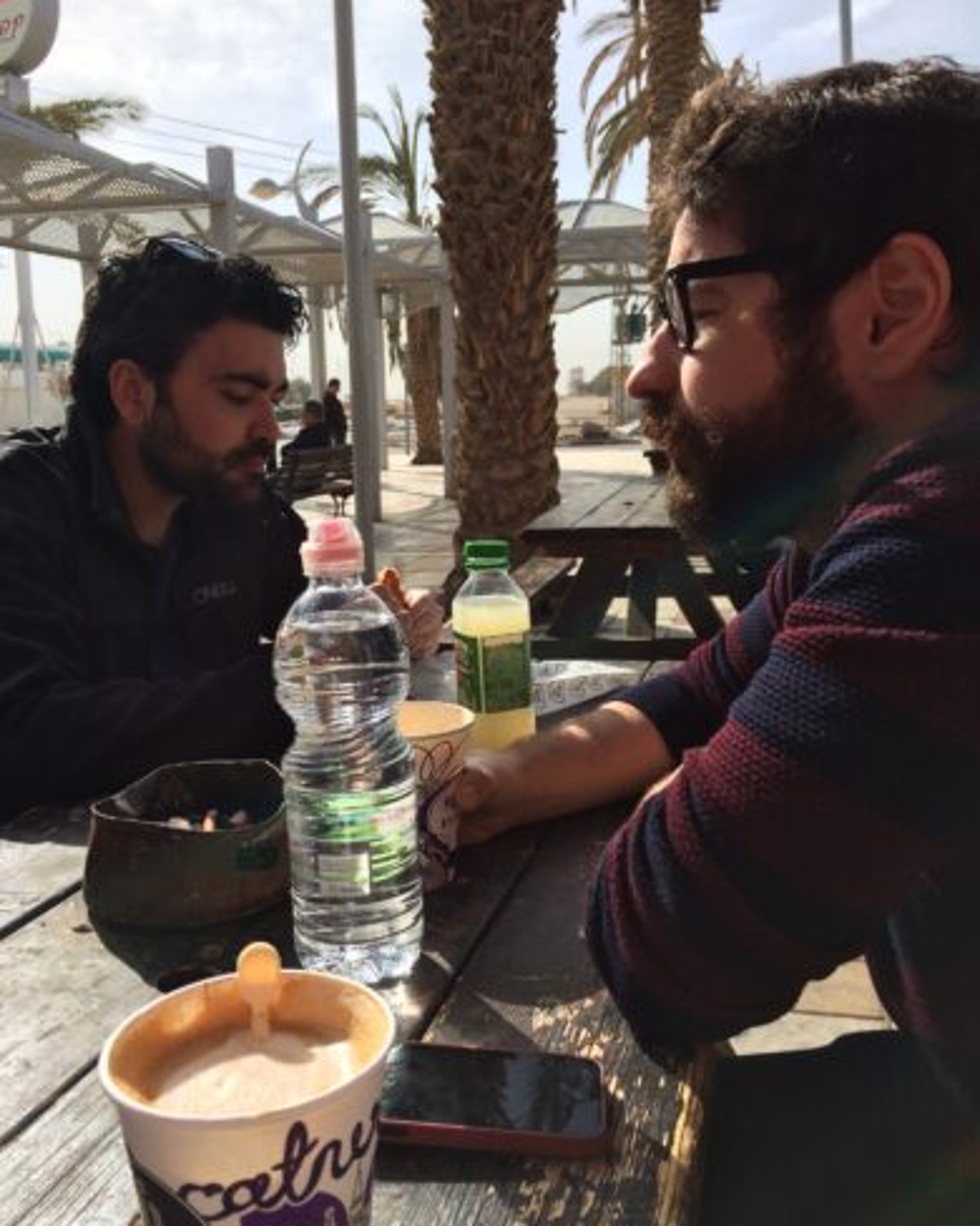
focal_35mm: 32
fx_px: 1161
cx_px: 482
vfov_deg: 55.7
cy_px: 627
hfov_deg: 45.8
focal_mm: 4.12
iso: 40
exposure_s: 1/2415
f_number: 2.2
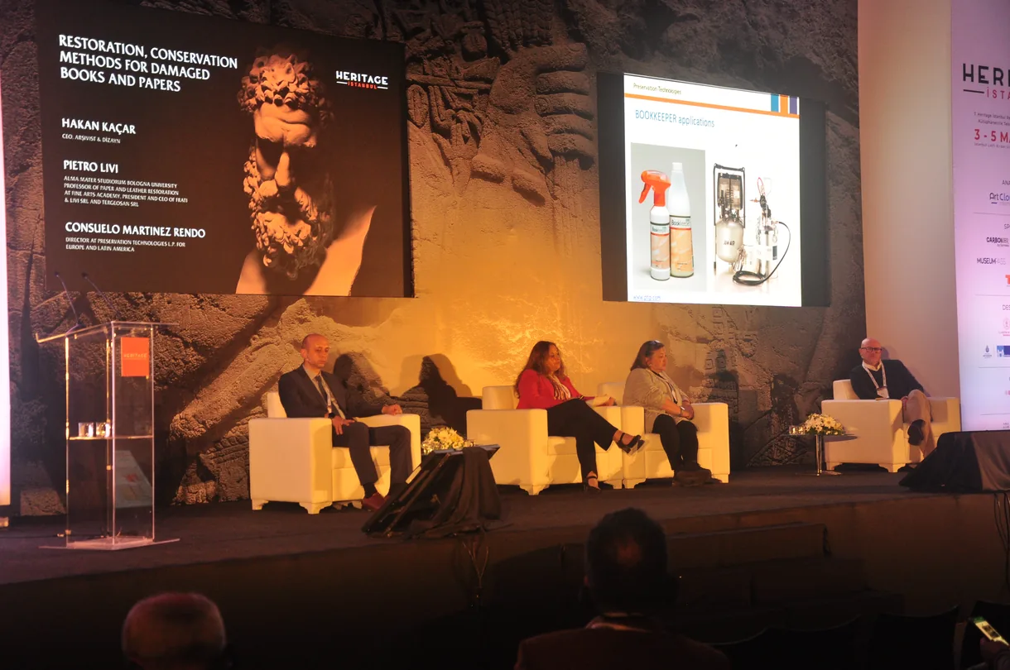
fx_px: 1681
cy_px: 335
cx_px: 505
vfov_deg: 22.6
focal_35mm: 60
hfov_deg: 33.4
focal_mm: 40
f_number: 4.5
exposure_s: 1/40
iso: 640
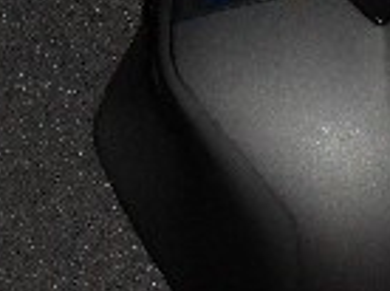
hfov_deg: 7.6
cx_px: 455
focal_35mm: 260
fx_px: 2924
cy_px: -51
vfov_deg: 5.7
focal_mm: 6.3
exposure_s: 1/45
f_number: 3.2
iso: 200
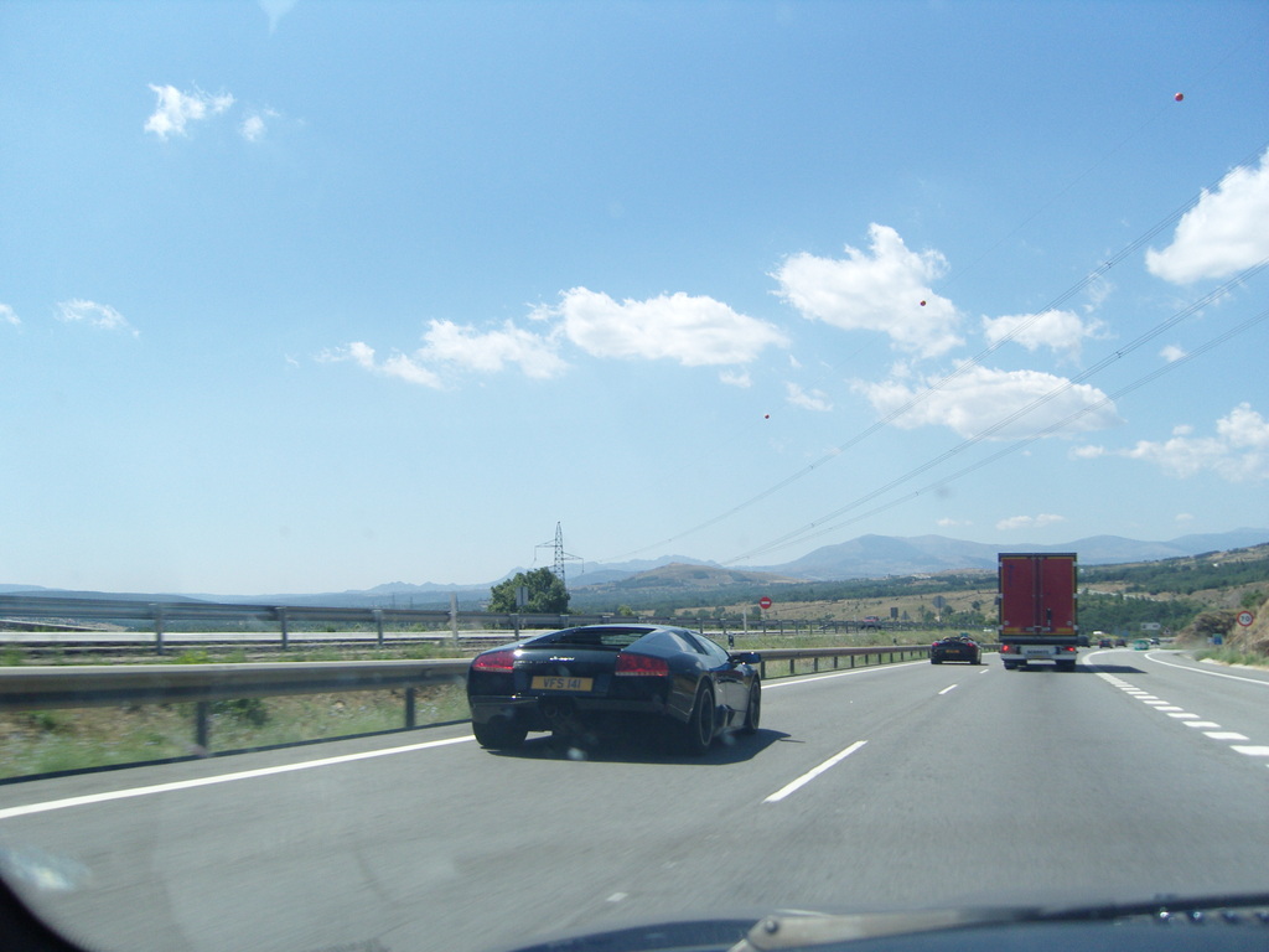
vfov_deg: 41.8
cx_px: 634
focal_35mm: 34
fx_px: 1246
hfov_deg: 54.0
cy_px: 476
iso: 80
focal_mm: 7.3
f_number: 7
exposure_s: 1/200
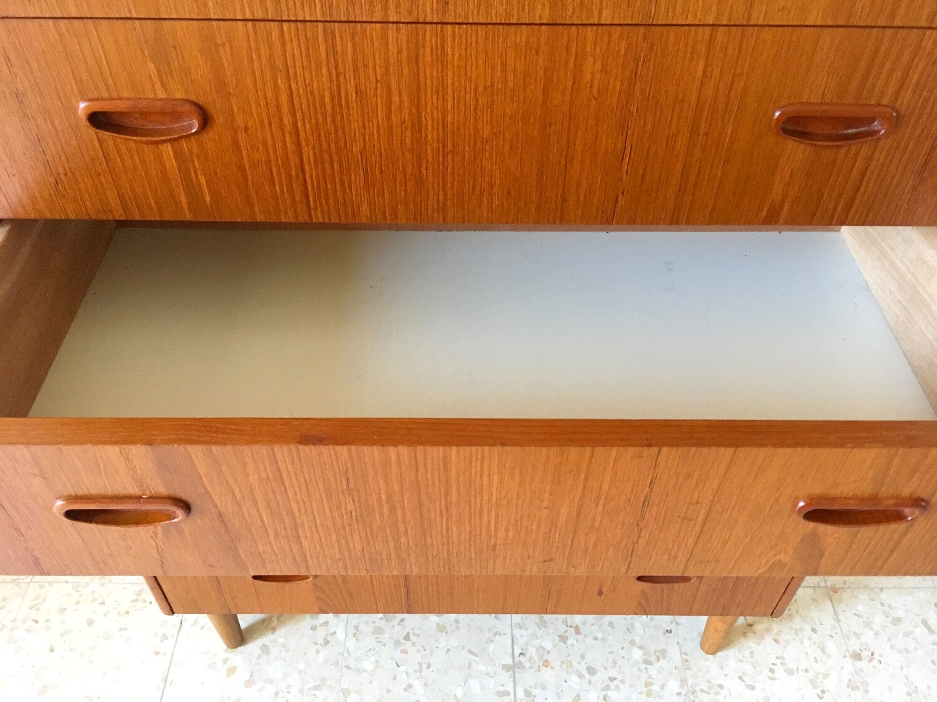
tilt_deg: -45.1
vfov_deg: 48.2
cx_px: 468
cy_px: 351
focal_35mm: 29
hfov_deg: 61.7
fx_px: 785
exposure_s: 1/20
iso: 200
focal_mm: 4.15
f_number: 2.2
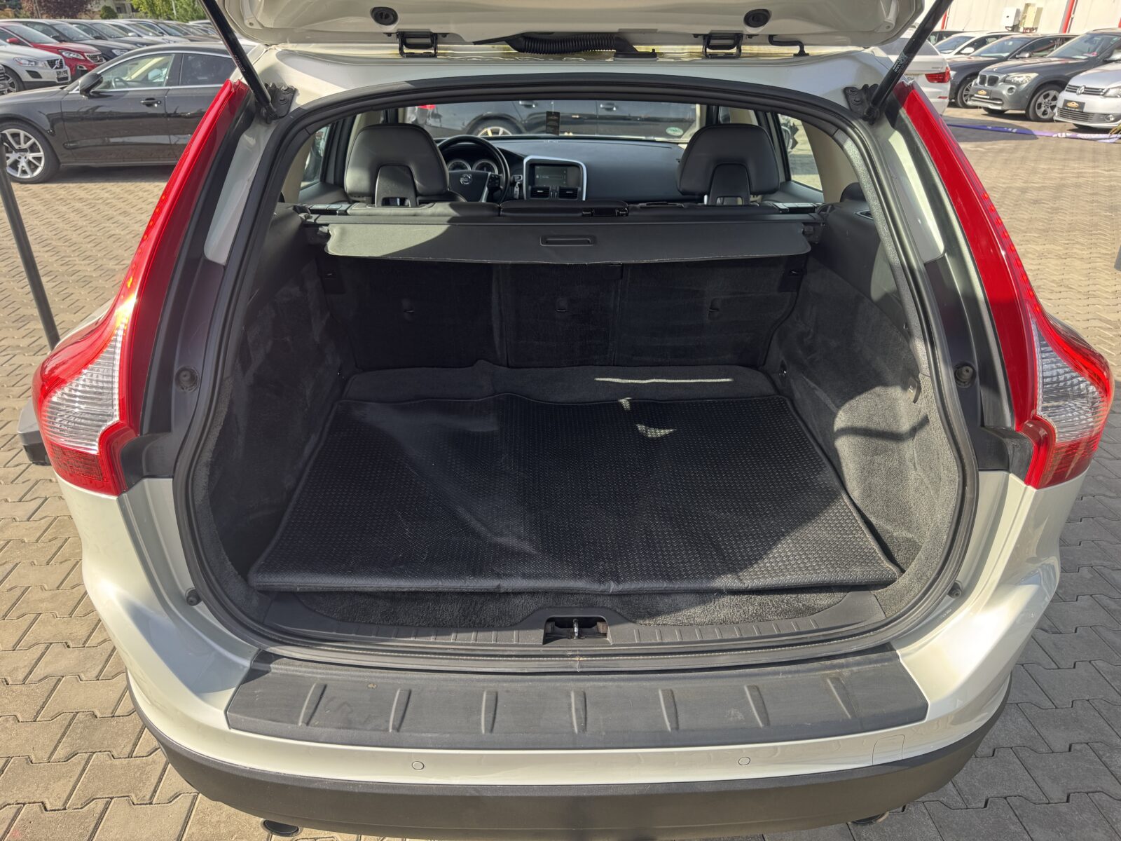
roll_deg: -0.5
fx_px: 777
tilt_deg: -27.3
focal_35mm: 24
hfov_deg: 71.6
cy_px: 420
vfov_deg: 56.8
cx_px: 560
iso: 80
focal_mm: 6.76
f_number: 1.78
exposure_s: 1/527
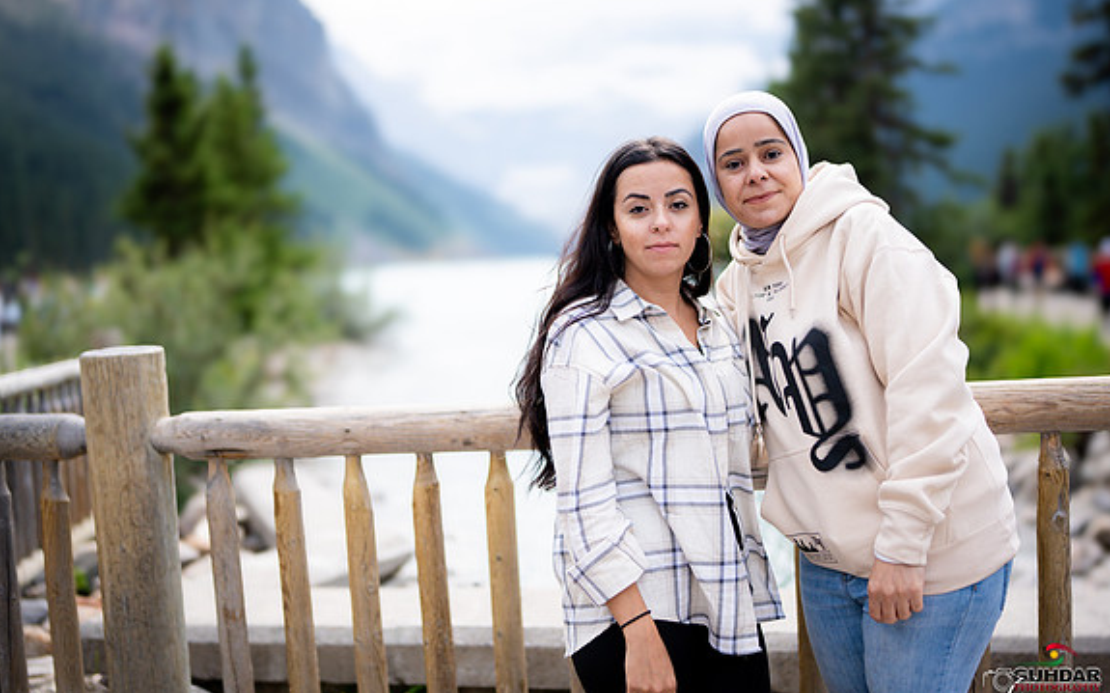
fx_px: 1089
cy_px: 337
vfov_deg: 35.3
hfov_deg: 54.0
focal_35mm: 36
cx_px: 556
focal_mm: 35
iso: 200
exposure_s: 1/8000
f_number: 1.2
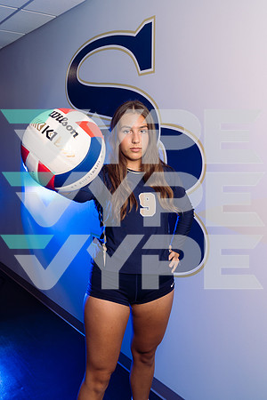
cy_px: 200
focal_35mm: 35
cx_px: 134
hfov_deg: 37.9
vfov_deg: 54.4
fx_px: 389
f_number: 7.1
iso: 400
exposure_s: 1/250
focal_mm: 35
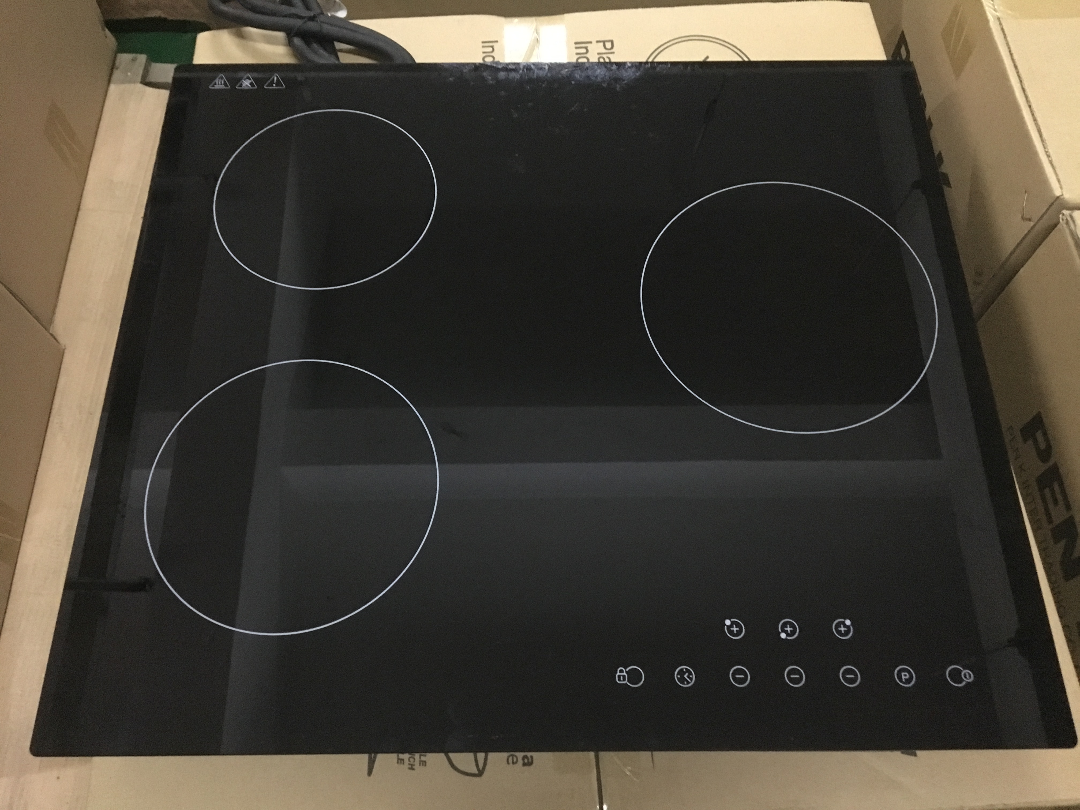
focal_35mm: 29
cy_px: 405
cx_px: 540
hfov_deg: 61.7
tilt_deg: -62.9
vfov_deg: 48.2
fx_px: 905
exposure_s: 1/17
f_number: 2.2
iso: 800
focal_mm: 4.15
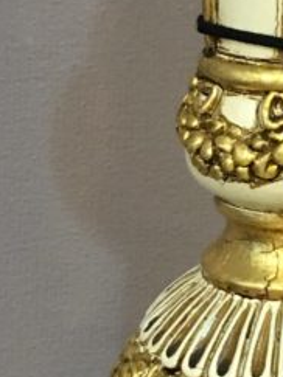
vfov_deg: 12.1
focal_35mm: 163
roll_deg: -1.1
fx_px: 1778
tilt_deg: -18.2
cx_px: 309
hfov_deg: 9.0
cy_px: 230
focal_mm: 4.15
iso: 80
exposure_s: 1/17
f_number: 2.2
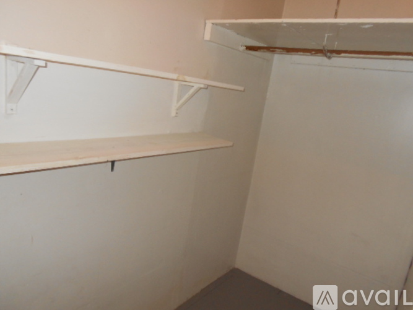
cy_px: 155
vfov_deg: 53.0
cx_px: 206
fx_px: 310
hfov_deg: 67.3
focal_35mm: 26
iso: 200
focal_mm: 4.6
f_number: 3.2
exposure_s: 1/25
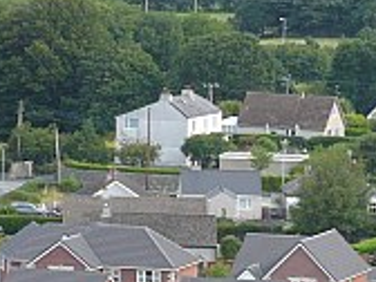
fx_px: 4052
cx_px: 645
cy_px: 311
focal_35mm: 373
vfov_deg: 4.0
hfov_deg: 5.2
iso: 100
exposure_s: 1/320
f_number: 3.5
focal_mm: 16.1
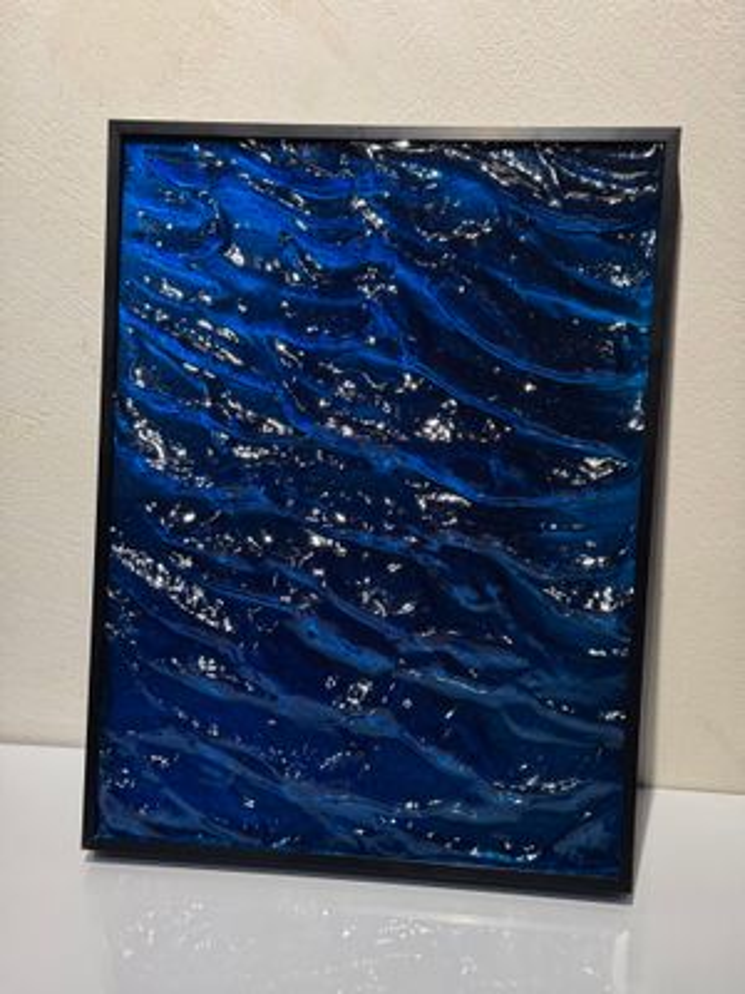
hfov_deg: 30.3
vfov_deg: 39.7
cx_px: 372
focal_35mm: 48
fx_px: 1377
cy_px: 497
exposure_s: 1/100
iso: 100
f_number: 1.8
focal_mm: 6.8
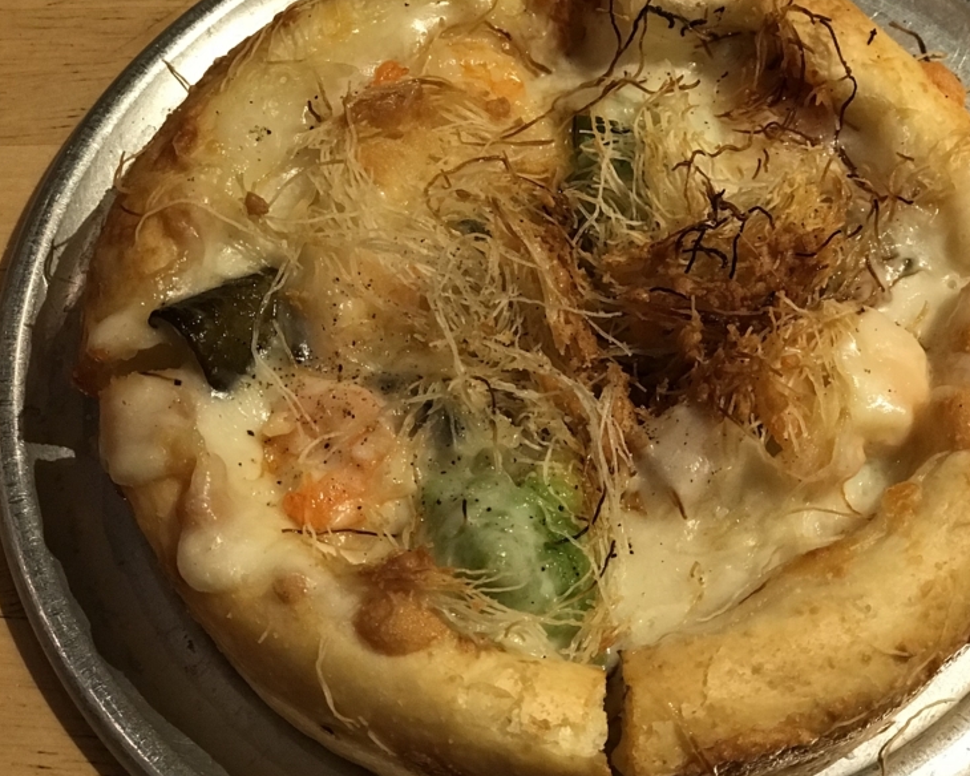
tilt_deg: -59.4
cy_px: 334
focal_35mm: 78
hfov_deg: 24.4
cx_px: 546
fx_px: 2239
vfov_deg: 19.6
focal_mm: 6.6
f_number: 2.8
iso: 320
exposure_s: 1/50
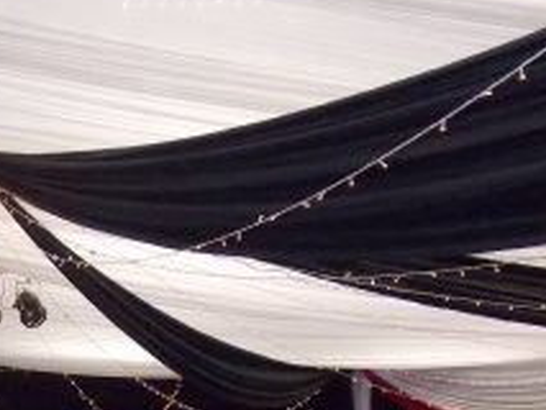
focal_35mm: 104
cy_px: 497
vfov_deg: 13.8
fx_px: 1641
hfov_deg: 18.1
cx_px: -72
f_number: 3.5
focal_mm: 6.6
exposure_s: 1/40
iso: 500
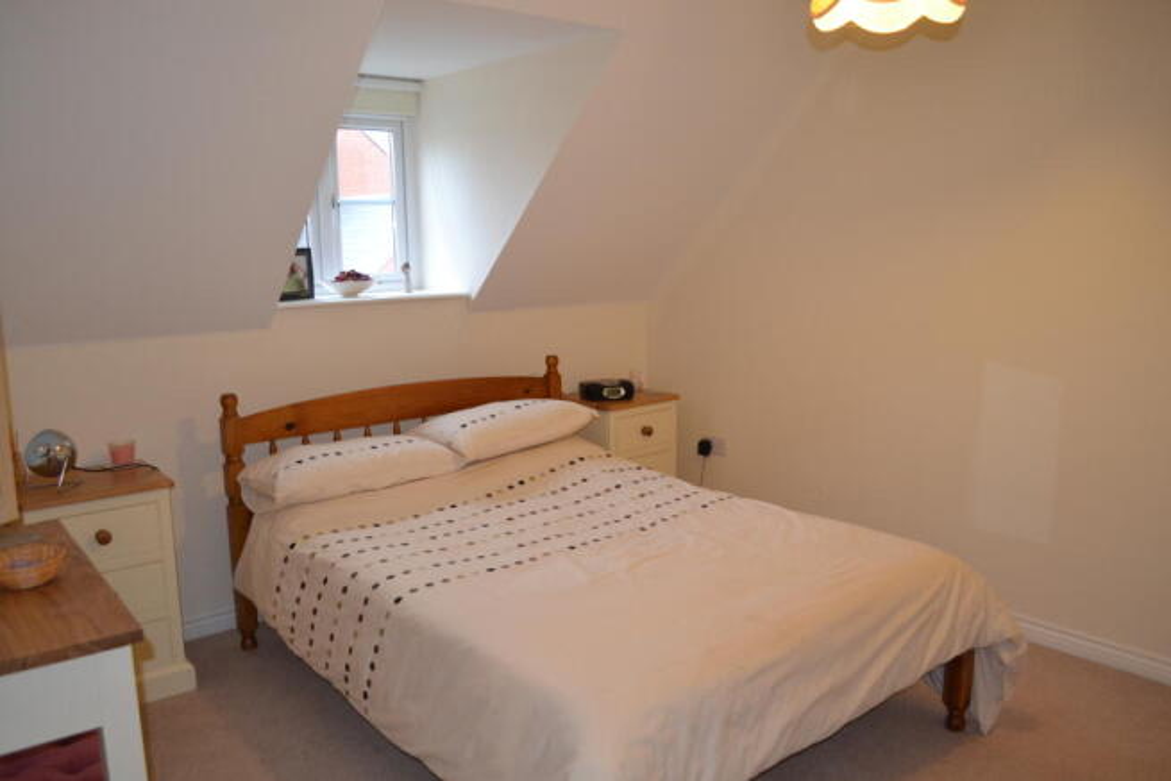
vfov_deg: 48.0
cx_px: 586
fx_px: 878
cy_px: 390
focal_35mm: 27
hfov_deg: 67.4
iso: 1100
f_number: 3.5
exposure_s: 1/60
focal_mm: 18
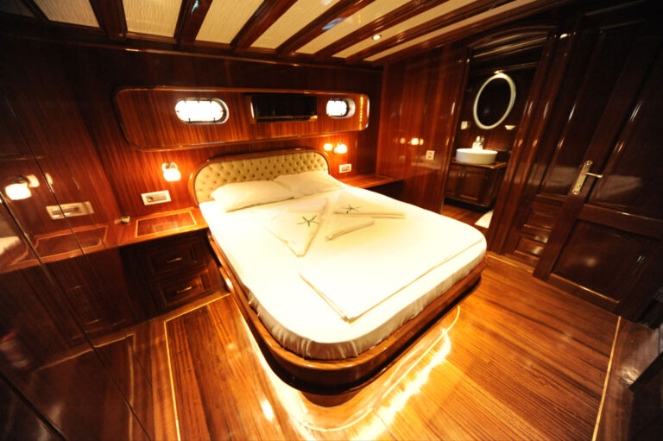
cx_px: 332
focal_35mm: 12
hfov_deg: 112.7
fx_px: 221
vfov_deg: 89.9
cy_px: 220
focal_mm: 12
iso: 4000
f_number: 5
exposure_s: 1/40
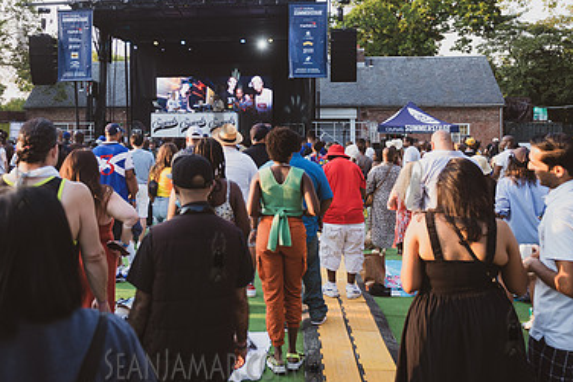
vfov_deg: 35.4
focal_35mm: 37
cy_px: 107
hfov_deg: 51.4
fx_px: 589
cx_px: 218
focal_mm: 24
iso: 500
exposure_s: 1/500
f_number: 4
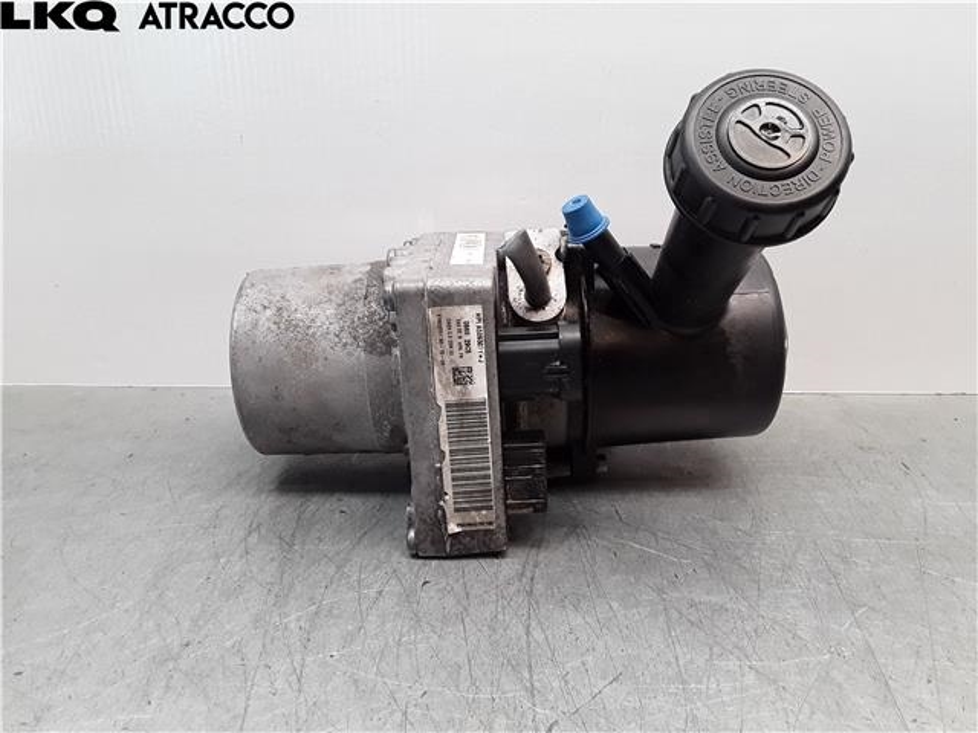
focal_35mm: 28
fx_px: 791
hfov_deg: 63.4
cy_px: 366
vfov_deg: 49.7
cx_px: 489
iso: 50
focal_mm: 2.91
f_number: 1.9
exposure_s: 1/50
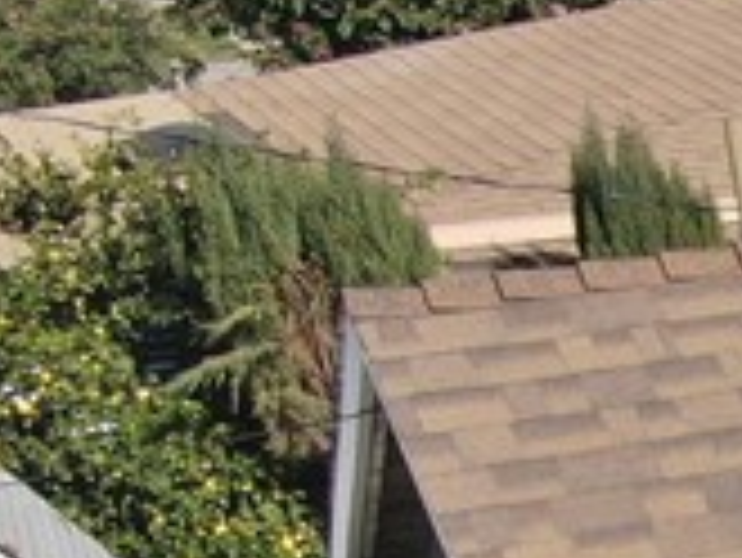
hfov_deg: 10.4
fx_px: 3196
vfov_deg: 9.5
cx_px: 2055
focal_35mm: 149
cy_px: 1012
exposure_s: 1/1250
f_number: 2.8
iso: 100
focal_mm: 4.39
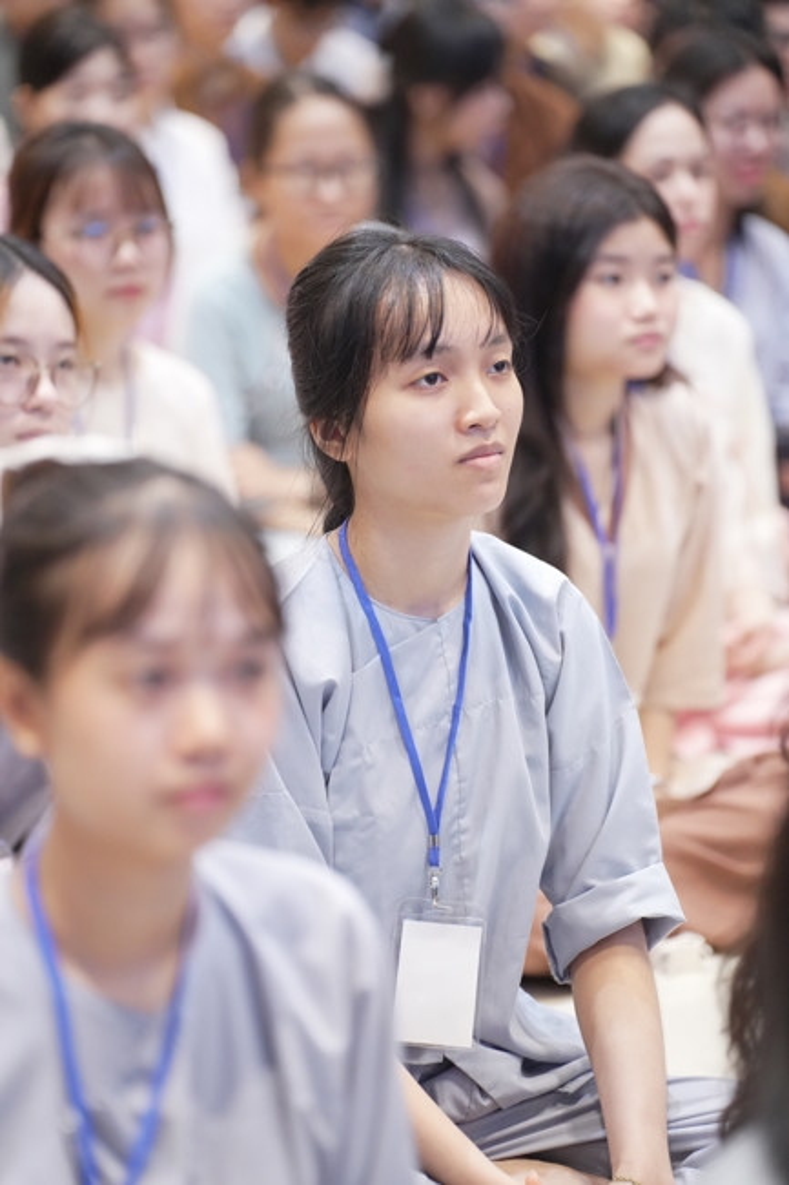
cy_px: 592
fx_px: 4341
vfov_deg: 15.5
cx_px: 394
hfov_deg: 10.4
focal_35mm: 132
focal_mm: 132
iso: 5000
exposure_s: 1/160
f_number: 2.8
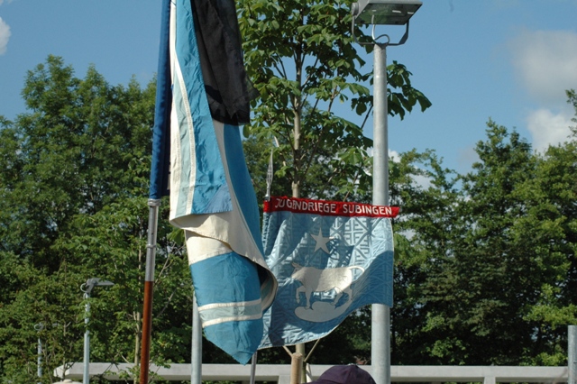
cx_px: 288
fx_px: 1682
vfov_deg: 13.0
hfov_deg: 19.5
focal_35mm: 105
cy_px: 192
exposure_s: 1/640
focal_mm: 70
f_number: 13
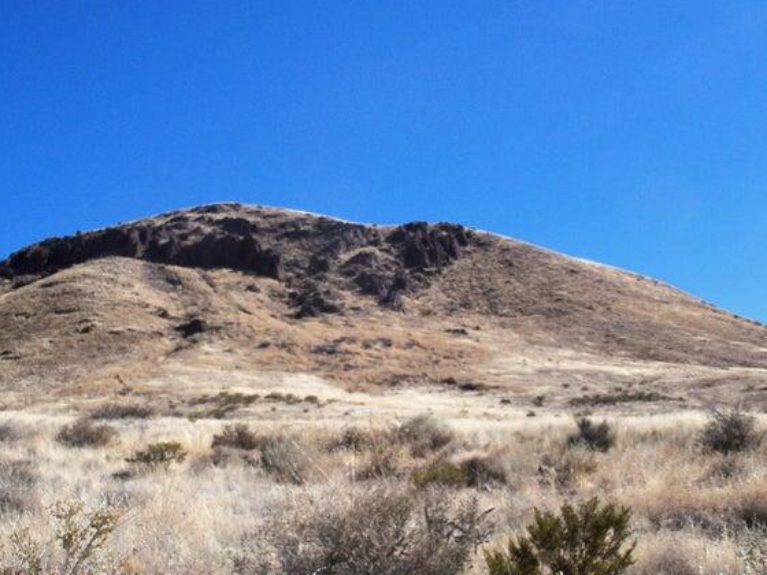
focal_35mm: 40
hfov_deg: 46.7
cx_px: 349
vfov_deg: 35.9
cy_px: 264
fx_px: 886
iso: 80
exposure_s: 1/500
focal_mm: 6.3
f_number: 5.5
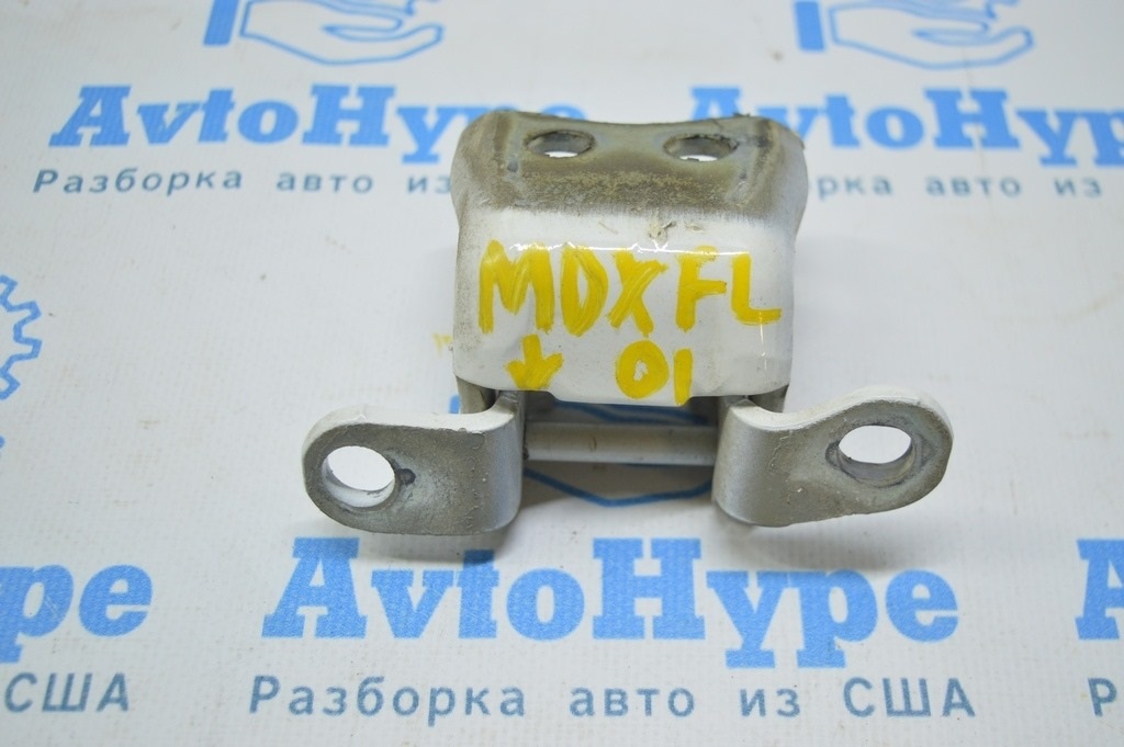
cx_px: 562
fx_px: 1404
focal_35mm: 45
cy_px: 374
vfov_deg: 29.8
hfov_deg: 43.6
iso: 400
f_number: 4.2
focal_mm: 30
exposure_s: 1/60
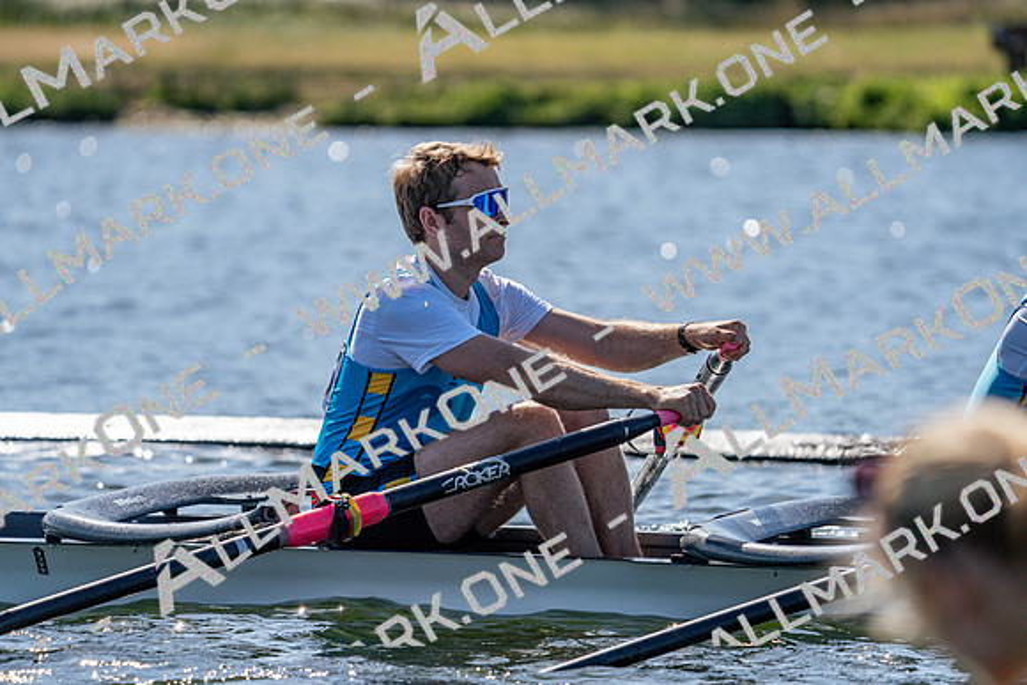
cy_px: 342
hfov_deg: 5.9
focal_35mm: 347
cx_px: 514
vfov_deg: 4.0
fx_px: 9901
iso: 250
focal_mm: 347
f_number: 6.3
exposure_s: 1/2000
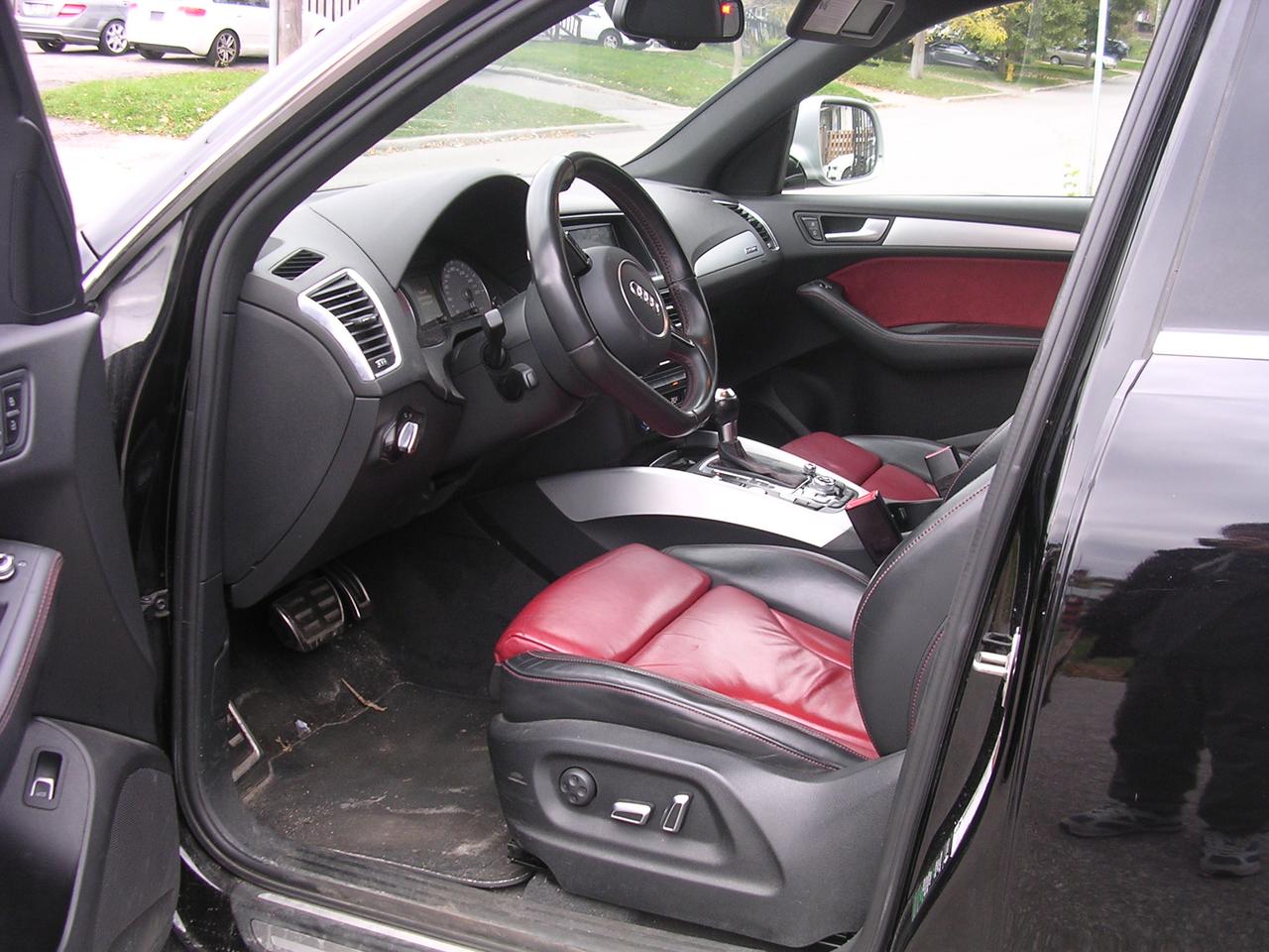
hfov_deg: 49.0
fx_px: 1393
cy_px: 476
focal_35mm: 38
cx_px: 634
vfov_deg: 37.7
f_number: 2.8
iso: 100
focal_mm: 5.8
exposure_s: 1/21.5
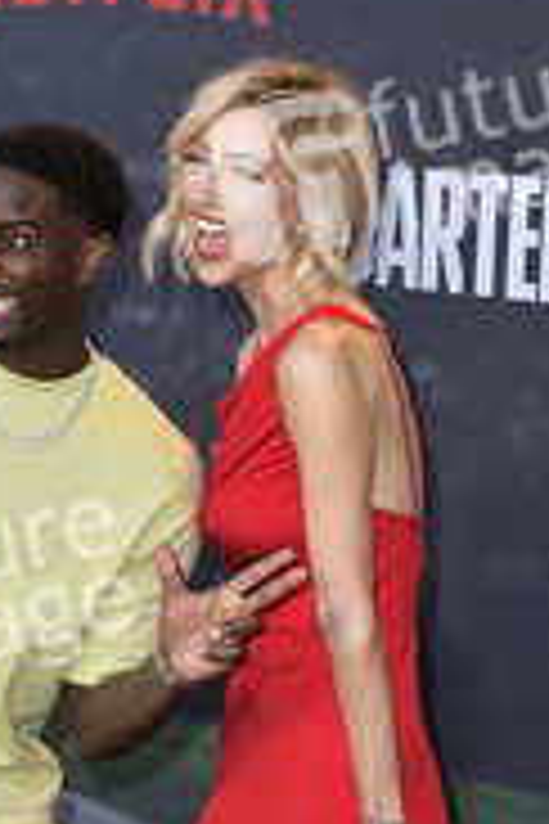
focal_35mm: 92
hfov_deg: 14.7
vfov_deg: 21.3
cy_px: 833
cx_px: 34
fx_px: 2104
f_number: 6.3
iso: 320
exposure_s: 1/250
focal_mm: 42
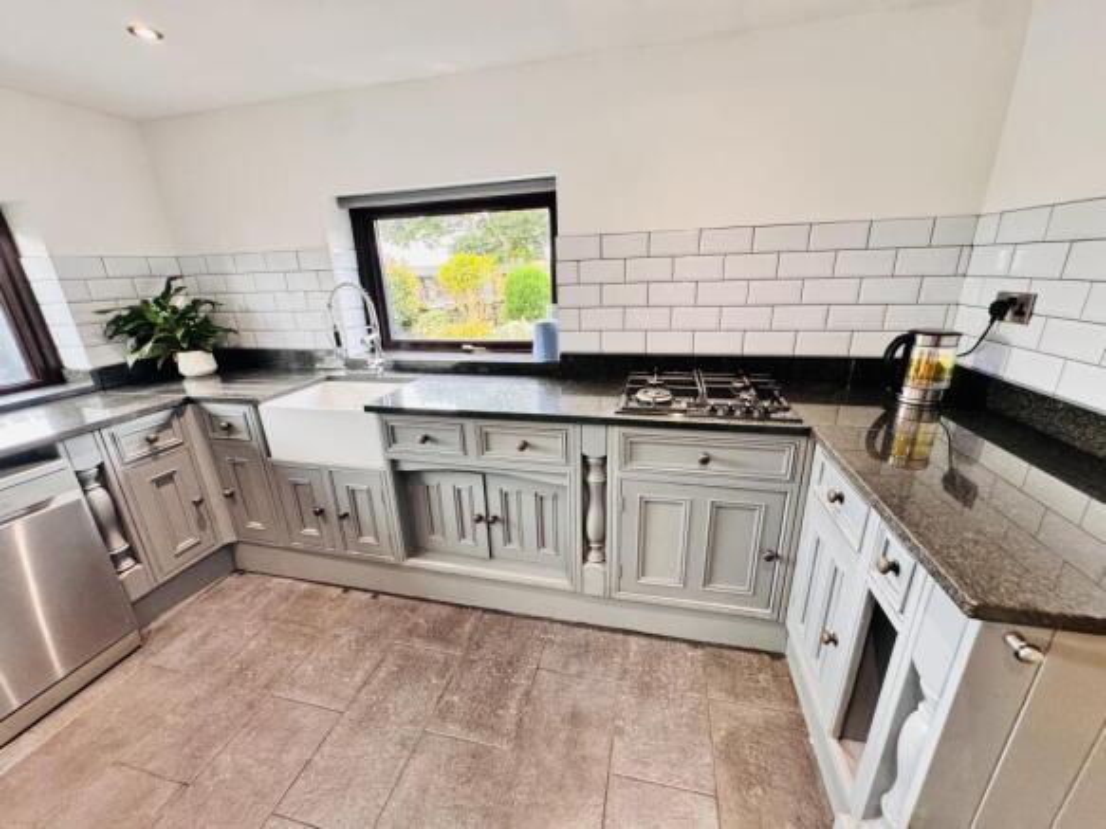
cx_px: 553
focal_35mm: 14
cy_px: 414
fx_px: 447
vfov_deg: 85.7
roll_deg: +2.2
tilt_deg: -20.9
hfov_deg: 102.1
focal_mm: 2.22
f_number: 2.2
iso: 250
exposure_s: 1/100
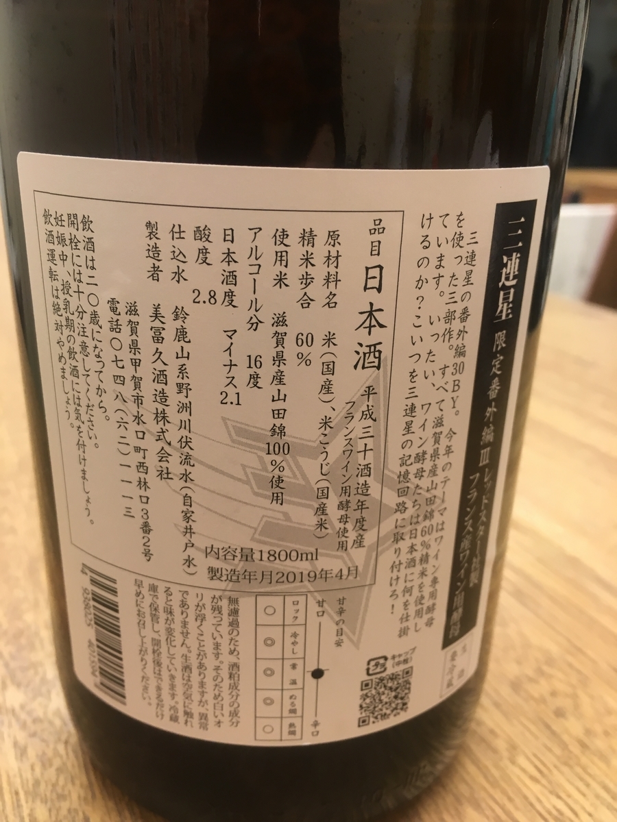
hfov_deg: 48.2
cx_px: 308
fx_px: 689
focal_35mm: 29
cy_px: 411
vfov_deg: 61.7
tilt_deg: -22.5
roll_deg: -2.8
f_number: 2.2
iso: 64
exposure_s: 1/33
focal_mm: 4.15
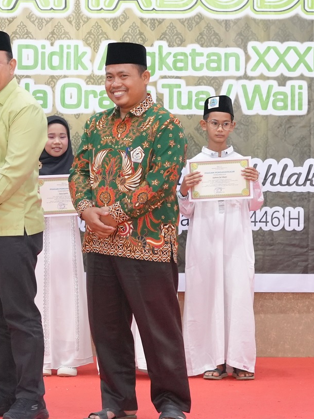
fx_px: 1790
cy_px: 177
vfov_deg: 13.3
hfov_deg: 10.0
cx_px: 12
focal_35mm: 148
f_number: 3.5
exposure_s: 1/160
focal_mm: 70
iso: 6400
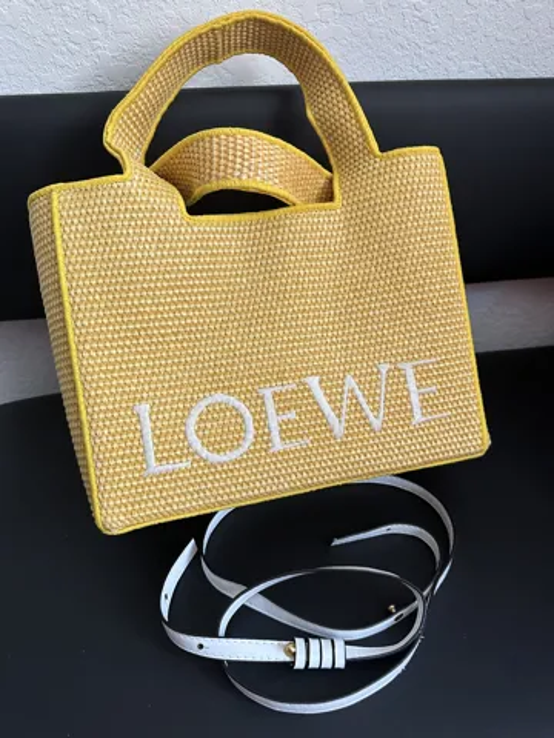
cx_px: 277
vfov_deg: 71.6
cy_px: 369
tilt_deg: -36.8
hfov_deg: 56.8
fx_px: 512
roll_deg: -1.0
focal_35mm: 24
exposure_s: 1/60
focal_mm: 6.86
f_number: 1.78
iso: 250
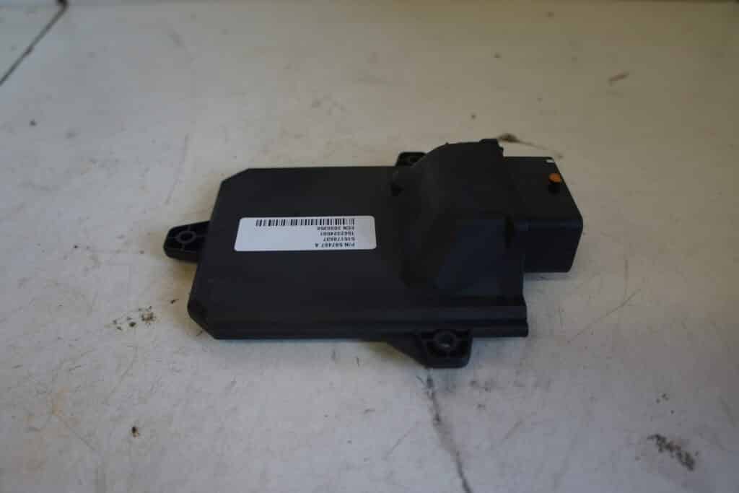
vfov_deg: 47.9
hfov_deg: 67.4
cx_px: 370
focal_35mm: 27
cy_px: 246
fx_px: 554
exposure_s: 1/60
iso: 250
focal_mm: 18
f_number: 3.5
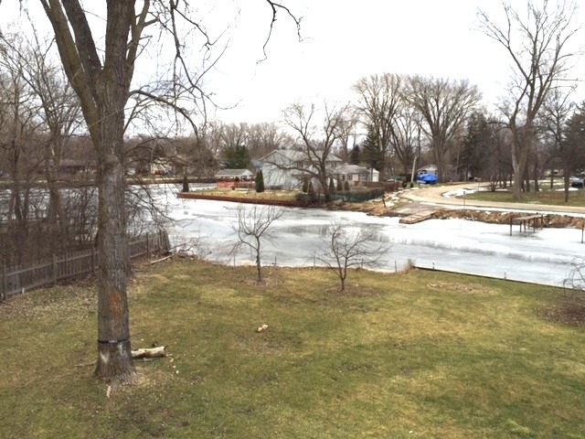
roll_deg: +0.9
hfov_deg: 61.7
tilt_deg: -7.6
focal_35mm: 29
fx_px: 490
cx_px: 292
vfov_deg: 48.2
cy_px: 220
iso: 32
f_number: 2.2
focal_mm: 4.15
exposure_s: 1/227
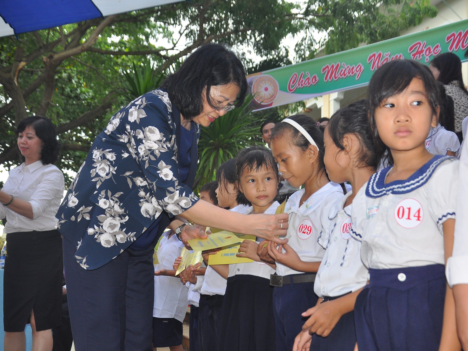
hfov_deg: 43.8
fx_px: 581
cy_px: 173
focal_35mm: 43
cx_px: 256
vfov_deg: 33.6
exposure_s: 1/60
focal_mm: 26
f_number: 4
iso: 500
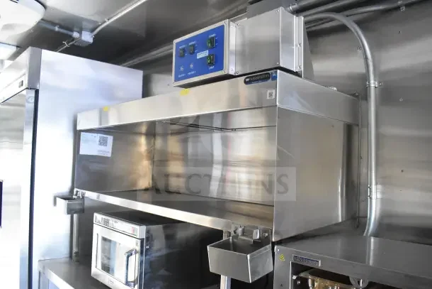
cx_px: 216
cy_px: 144
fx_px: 324
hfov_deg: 67.4
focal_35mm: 27
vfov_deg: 48.0
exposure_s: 1/100
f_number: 5
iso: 6400
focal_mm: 18
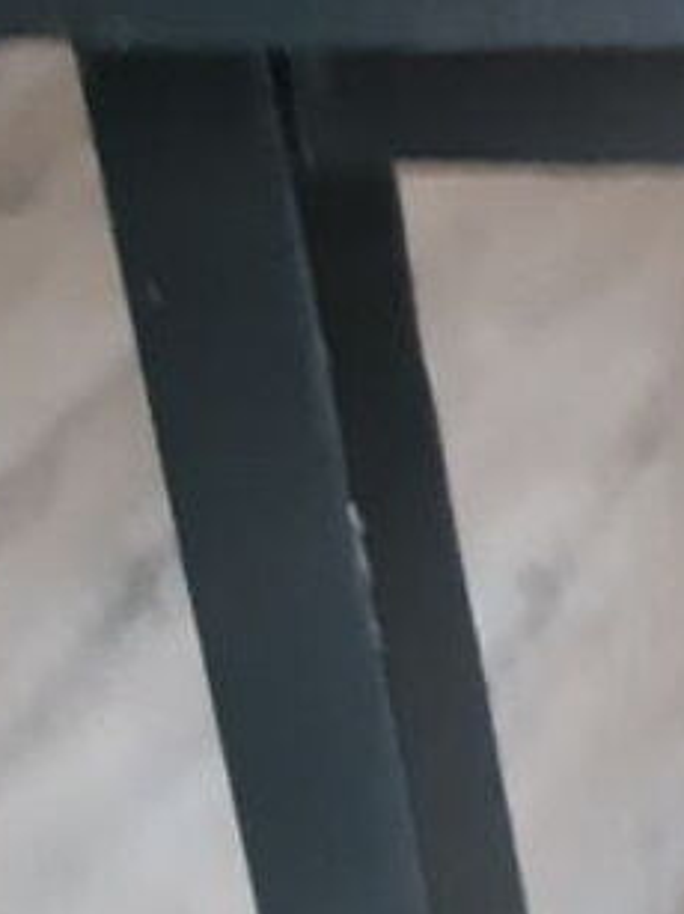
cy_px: -287
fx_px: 2979
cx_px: 1306
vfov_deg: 16.4
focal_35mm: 113
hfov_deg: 11.9
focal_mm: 3.93
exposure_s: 1/25
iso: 500
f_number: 1.7
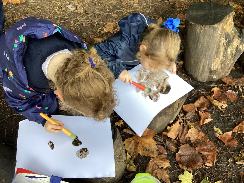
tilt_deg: -54.2
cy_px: 92
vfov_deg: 45.4
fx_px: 219
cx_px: 122
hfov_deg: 58.4
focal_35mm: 31
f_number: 2.4
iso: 100
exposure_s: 1/50
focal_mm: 3.3
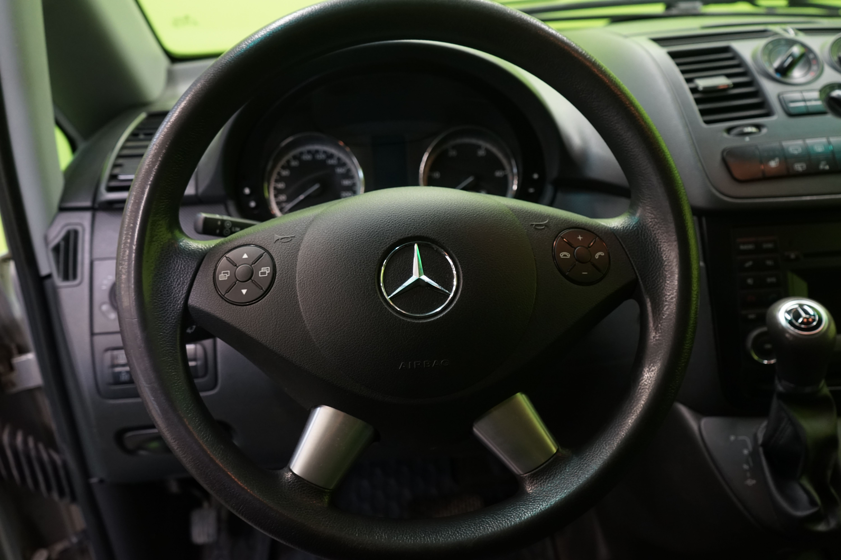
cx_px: 420
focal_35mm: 30
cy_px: 280
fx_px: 701
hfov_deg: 61.9
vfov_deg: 43.6
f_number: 5
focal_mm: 30
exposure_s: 1/20
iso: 1250
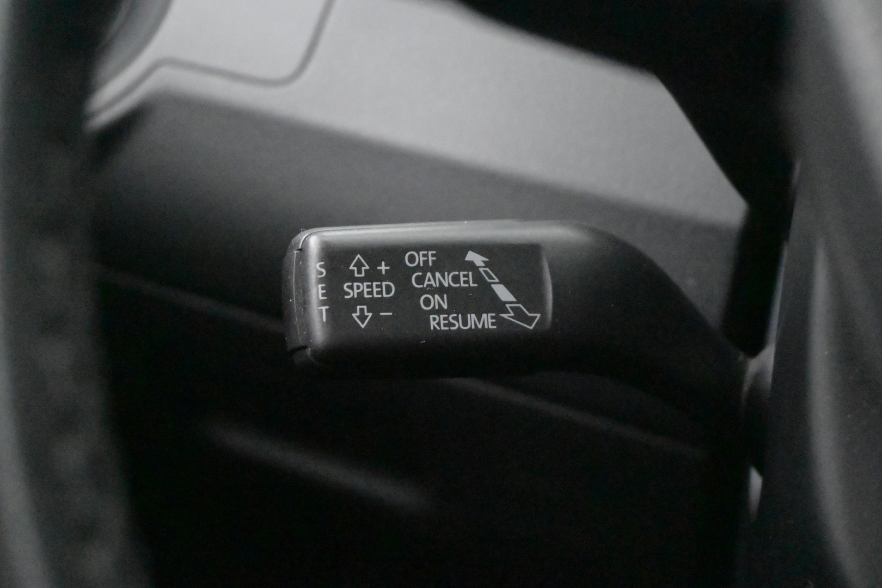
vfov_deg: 25.8
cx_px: 441
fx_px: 1286
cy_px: 294
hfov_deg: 37.9
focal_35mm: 52
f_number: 5.3
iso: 28800
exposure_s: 1/60
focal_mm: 35
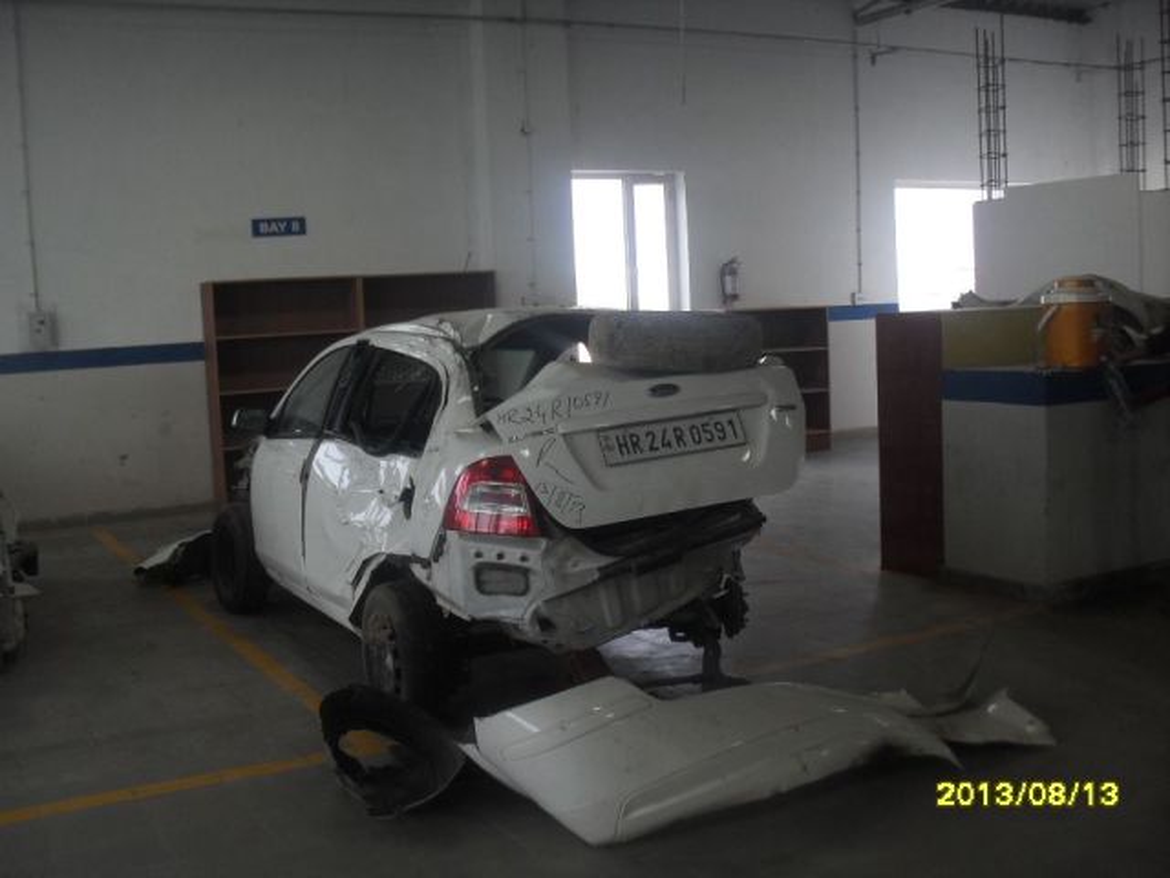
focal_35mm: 38
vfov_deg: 37.7
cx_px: 585
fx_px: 1284
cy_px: 439
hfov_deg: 49.0
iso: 80
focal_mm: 6.3
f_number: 2.8
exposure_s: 1/90
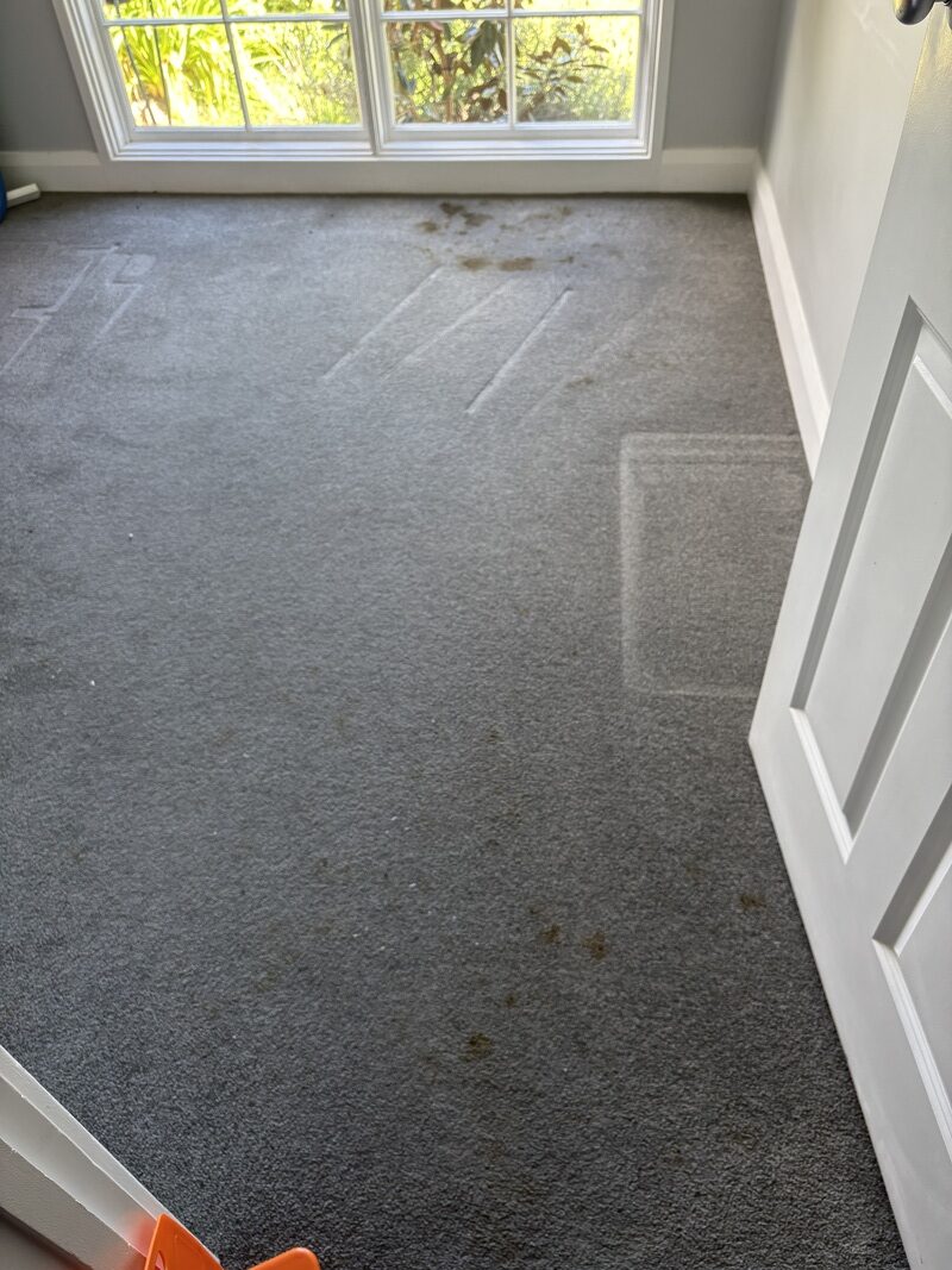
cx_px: 476
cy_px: 635
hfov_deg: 53.1
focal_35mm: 26
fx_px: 954
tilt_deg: -45.8
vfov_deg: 67.3
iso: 125
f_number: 1.6
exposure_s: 1/110
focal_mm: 5.96
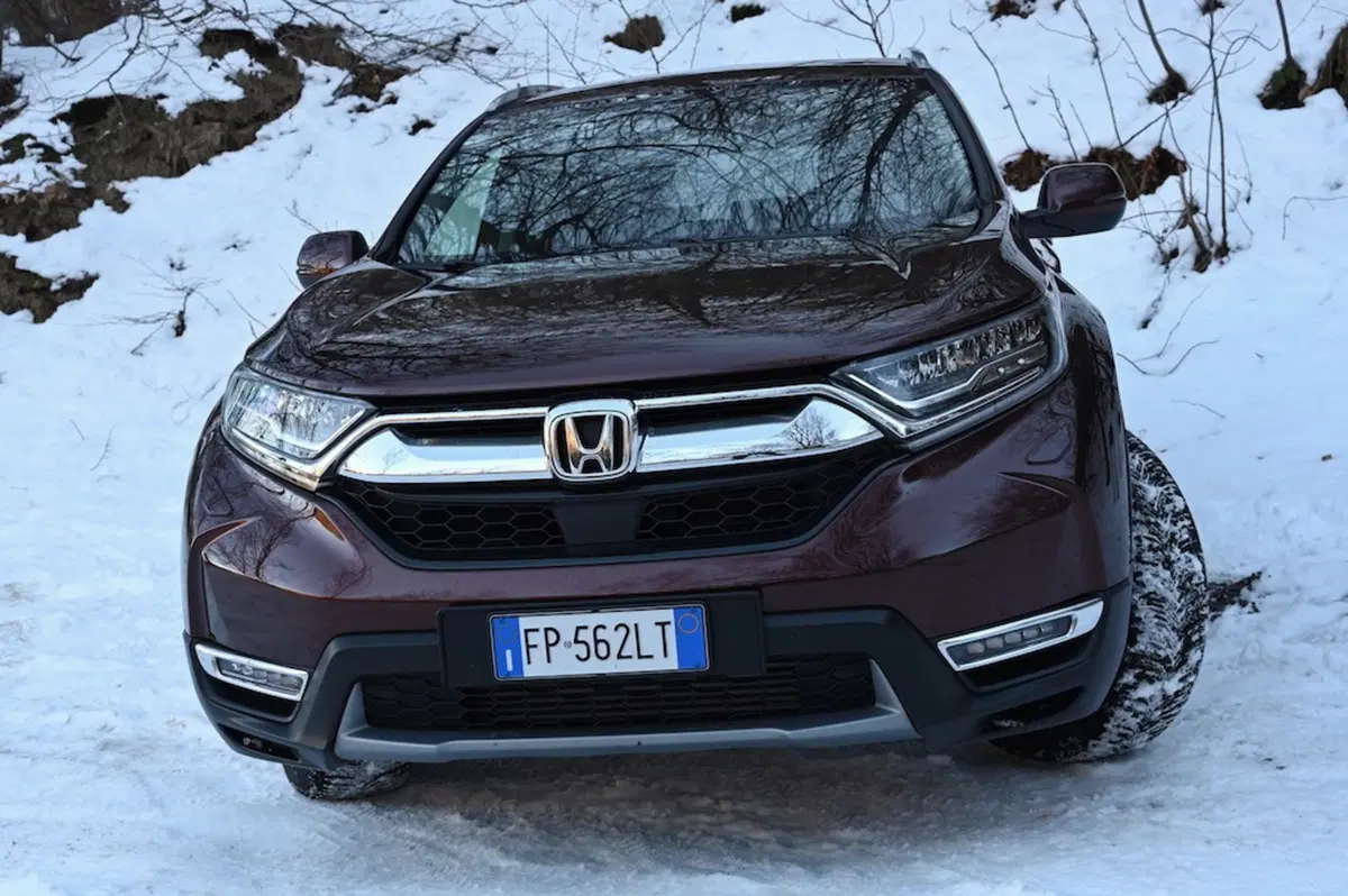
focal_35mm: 45
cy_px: 448
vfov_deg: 29.8
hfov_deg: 43.6
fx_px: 1684
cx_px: 674
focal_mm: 45
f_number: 7.1
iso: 1000
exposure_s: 1/250
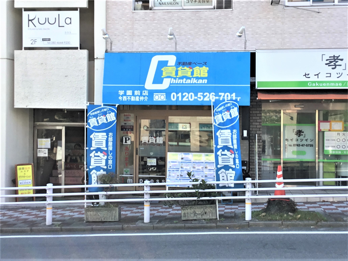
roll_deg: -1.9
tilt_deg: +0.4
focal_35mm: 31
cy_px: 130
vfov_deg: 45.4
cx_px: 174
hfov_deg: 58.4
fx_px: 312
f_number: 2.4
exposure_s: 1/272
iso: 25
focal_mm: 3.3
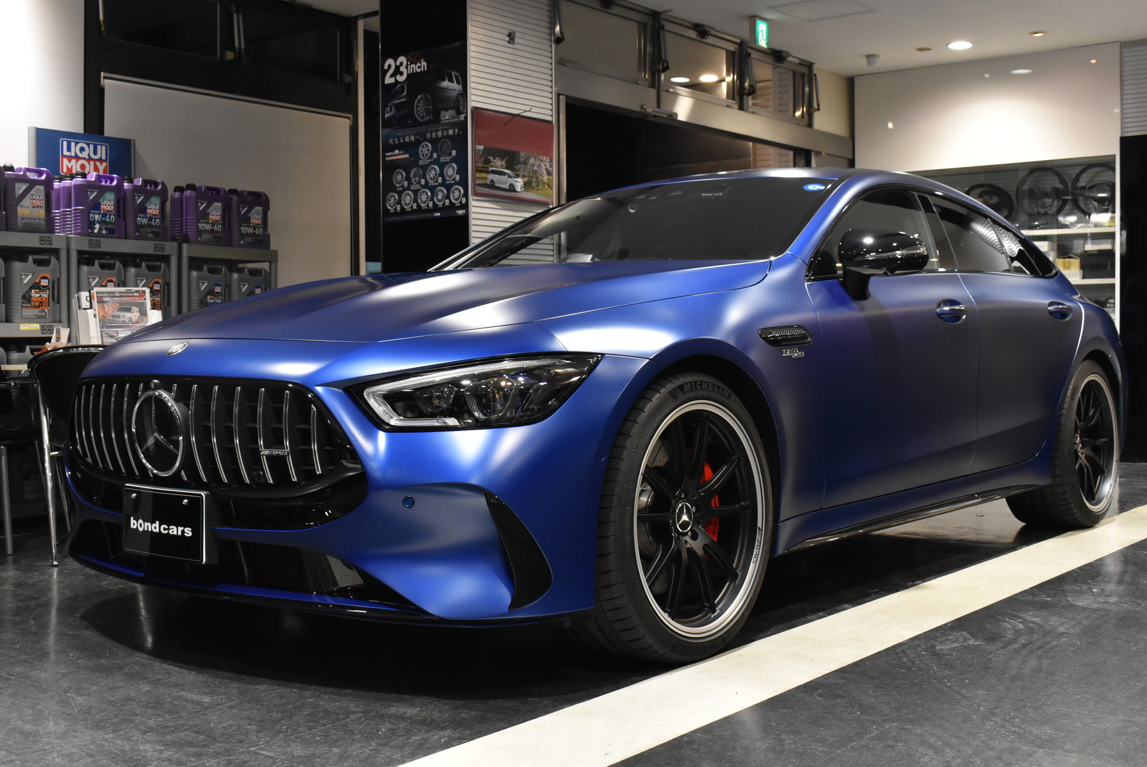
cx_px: 574
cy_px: 384
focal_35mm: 40
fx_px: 1291
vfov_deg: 33.1
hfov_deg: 47.9
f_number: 8
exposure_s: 1/40
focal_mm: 27
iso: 2200
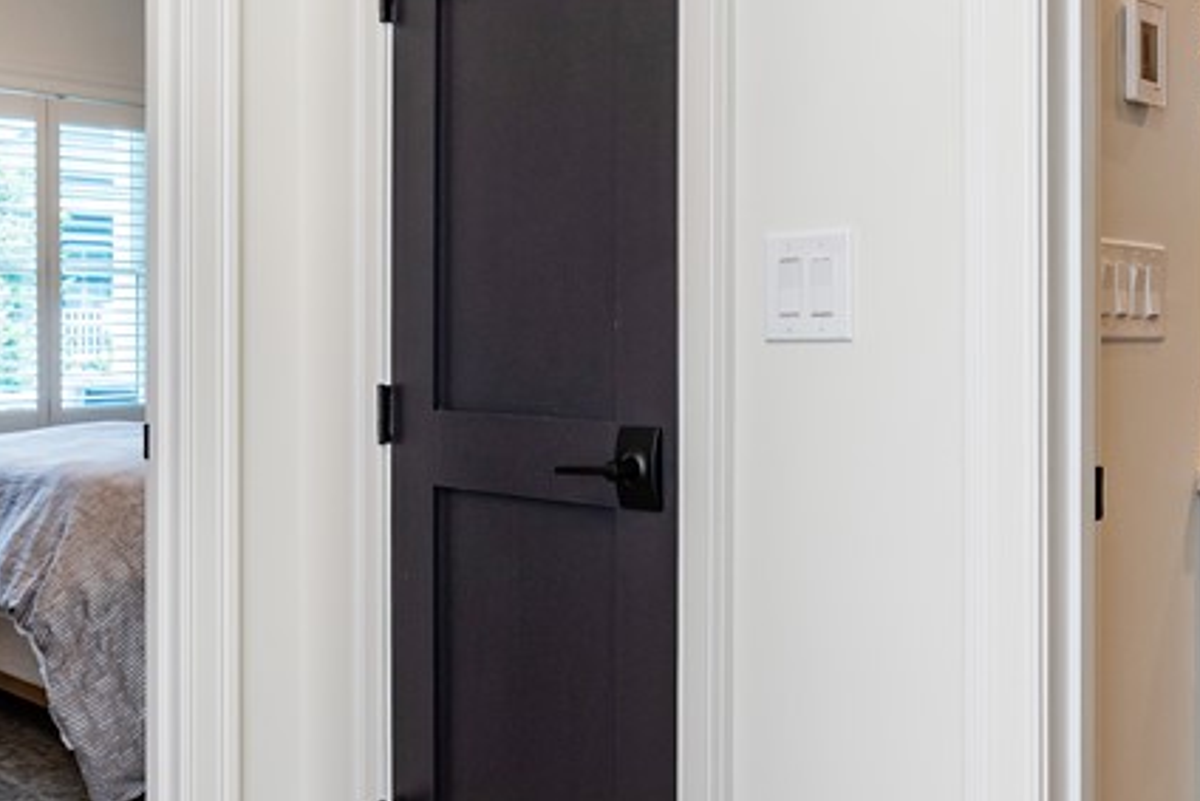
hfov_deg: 47.2
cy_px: 337
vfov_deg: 32.6
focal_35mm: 41
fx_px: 1367
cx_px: 713
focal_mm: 16
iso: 100
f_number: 6.3
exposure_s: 1/5
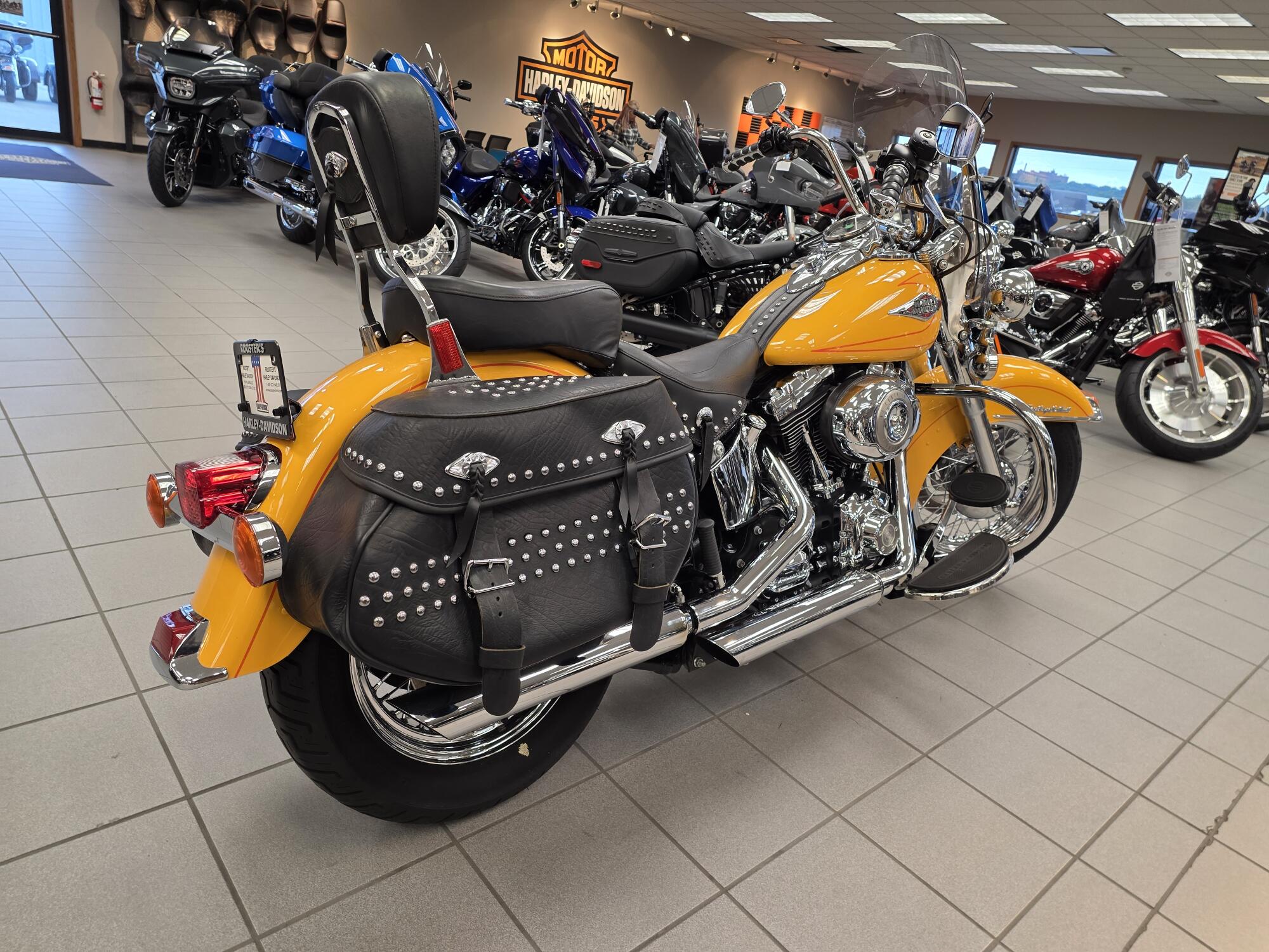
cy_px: 476
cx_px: 634
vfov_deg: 58.9
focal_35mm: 23
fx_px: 843
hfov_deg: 73.9
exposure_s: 1/120
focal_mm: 6.25
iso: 160
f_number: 1.7
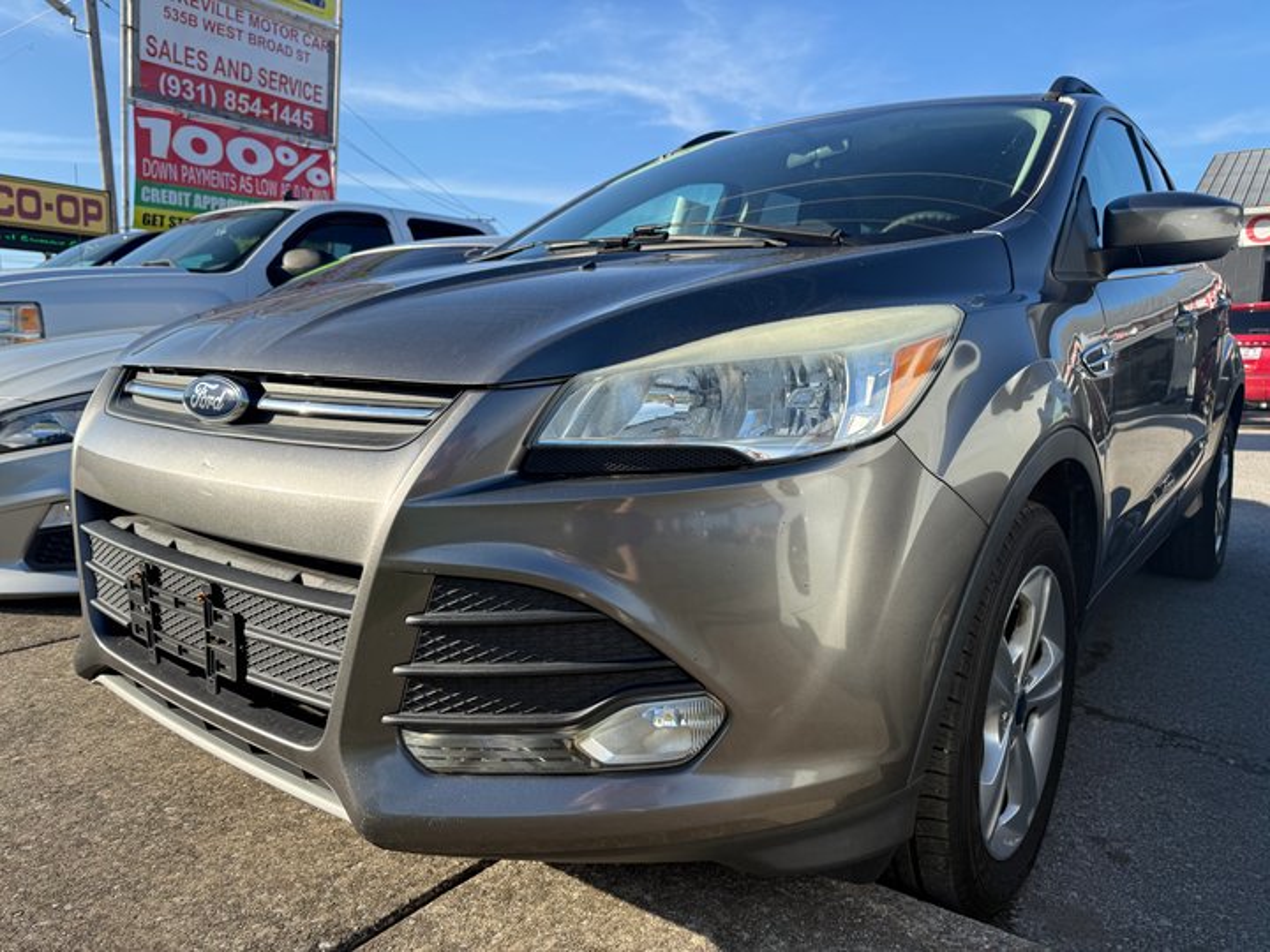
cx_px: 635
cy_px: 476
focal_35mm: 24
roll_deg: -1.5
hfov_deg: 71.6
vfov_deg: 56.8
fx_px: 881
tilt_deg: -5.8
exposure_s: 1/2611
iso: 100
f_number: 1.78
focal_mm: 6.76
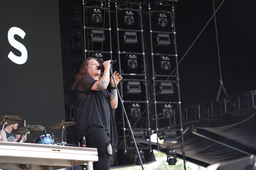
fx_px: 747
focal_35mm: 105
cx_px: 128
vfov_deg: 13.0
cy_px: 85
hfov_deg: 19.5
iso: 100
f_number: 4
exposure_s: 1/125
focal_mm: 105
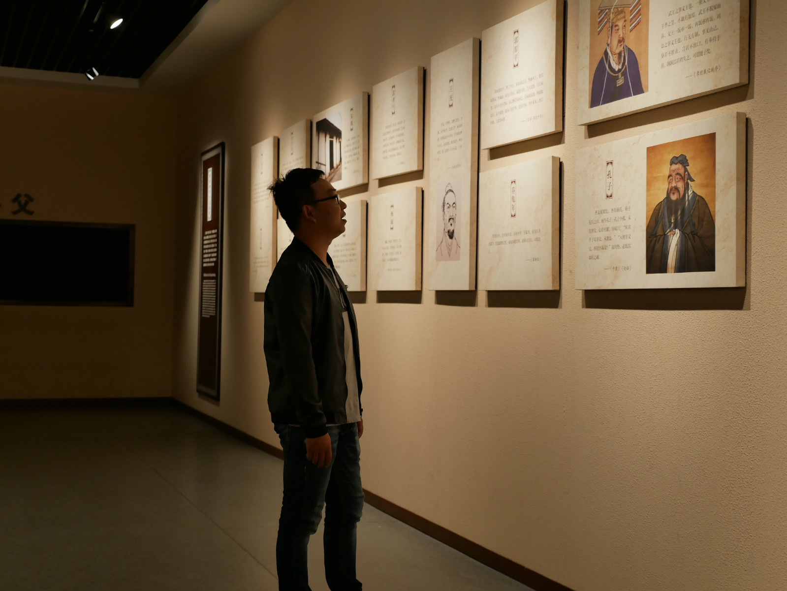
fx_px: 1183
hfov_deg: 36.8
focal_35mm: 52
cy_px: 296
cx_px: 394
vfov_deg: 28.1
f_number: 2.8
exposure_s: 1/60
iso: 400
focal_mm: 26
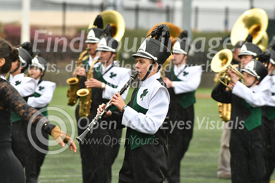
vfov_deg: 4.6
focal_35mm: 300
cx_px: 138
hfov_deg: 6.9
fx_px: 2292
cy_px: 92
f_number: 5
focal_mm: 200
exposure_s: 1/250
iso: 640
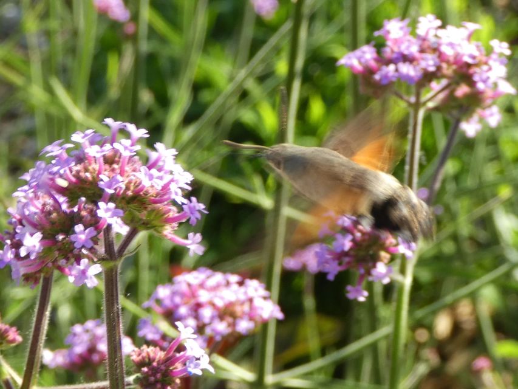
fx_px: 1137
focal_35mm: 76
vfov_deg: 19.4
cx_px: 259
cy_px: 194
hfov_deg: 25.7
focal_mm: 13.7
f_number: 4.4
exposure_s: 1/80
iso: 160
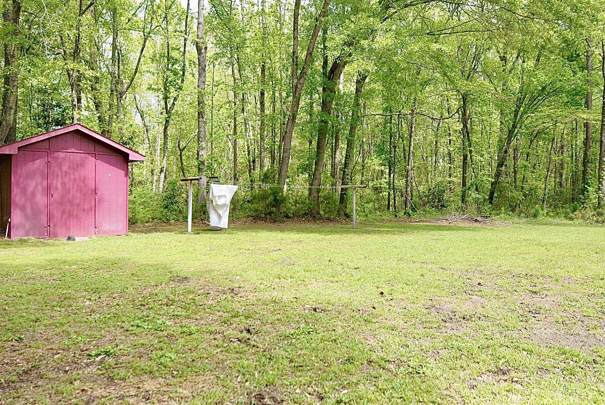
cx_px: 302
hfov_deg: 61.9
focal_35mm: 30
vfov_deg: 43.7
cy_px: 202
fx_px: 505
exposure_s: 1/200
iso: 100
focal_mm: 20
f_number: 5
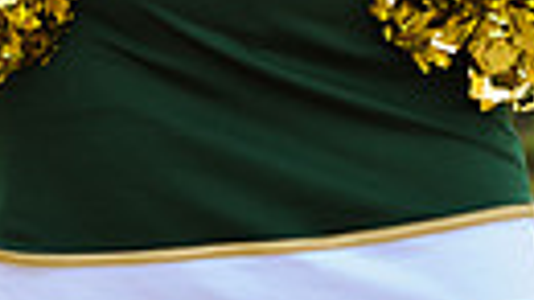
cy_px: -584
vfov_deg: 3.8
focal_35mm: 309
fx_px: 4374
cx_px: 236
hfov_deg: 7.0
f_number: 4
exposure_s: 1/640
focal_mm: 85
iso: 400
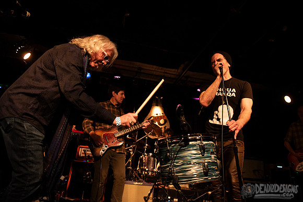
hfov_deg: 73.7
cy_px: 101
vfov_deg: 53.2
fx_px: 202
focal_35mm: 24
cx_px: 152
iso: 2000
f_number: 3.2
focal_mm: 24
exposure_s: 1/200
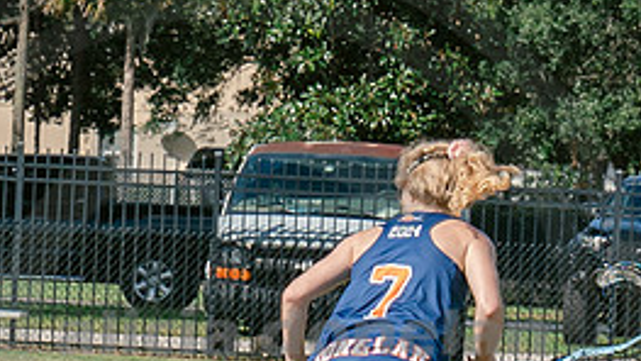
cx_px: 200
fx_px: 7666
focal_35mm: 451
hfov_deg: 4.8
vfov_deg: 2.7
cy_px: 370
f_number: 5.6
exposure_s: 1/1000
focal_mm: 70
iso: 250
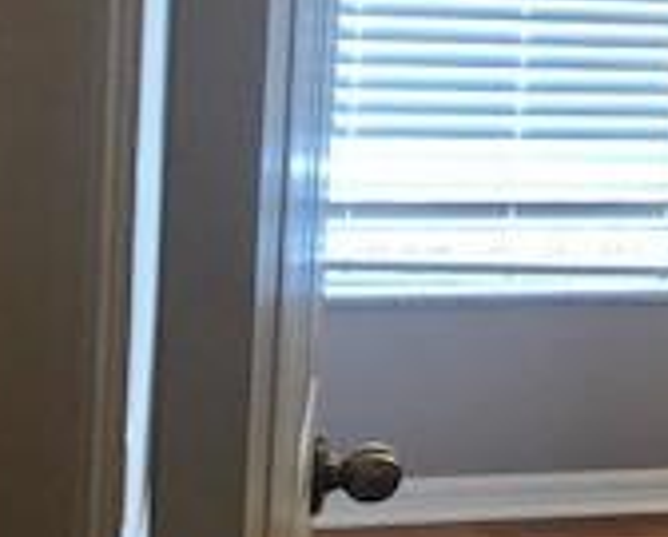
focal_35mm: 104
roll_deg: -4.6
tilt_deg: -8.4
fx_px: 2060
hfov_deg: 16.3
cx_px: 1093
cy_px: 20
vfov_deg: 14.6
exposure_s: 1/30
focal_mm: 3.99
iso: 40
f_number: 1.8
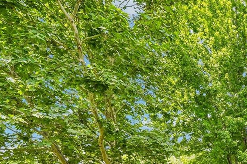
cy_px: 190
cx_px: 270
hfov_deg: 41.0
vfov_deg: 30.4
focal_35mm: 38
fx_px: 261
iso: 800
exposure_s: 1/320
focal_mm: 10
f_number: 8
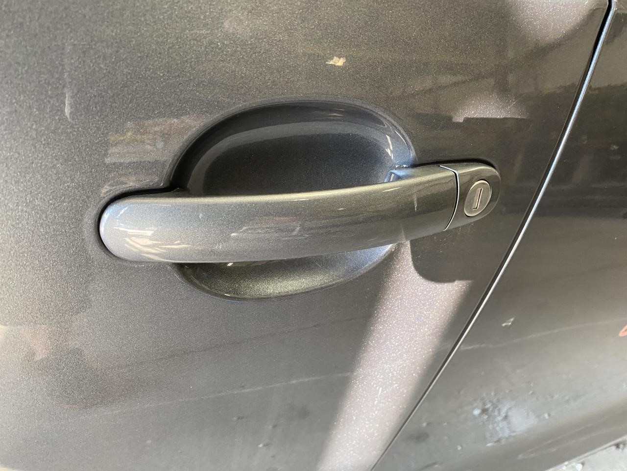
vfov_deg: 53.1
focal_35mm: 26
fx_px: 471
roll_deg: -12.4
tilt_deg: -37.7
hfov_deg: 67.3
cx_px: 314
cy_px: 236
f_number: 1.8
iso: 200
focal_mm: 4.25
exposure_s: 1/60
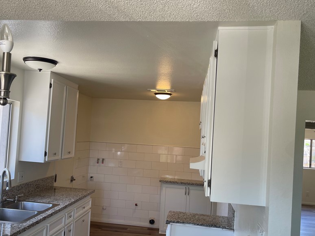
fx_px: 300
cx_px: 143
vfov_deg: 42.9
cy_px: 129
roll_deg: -4.0
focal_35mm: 33
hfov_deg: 55.3
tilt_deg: -0.1
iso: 50
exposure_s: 1/121
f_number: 1.6
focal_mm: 5.1
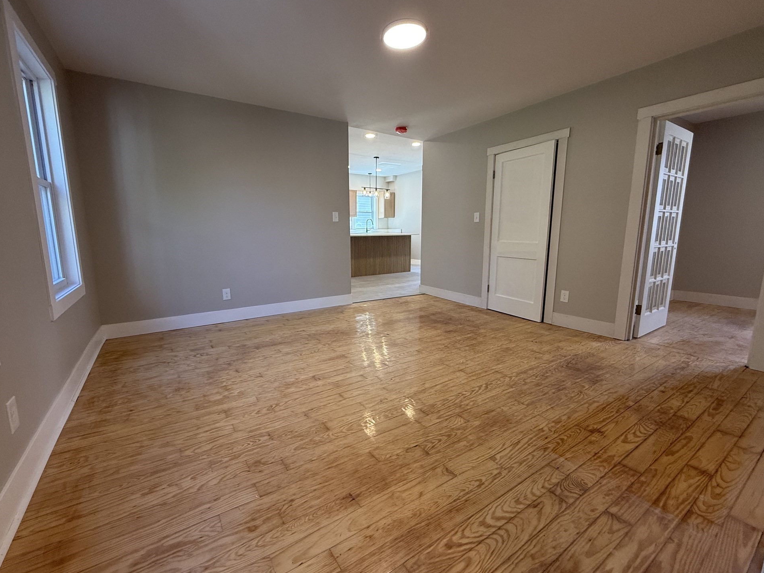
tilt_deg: -8.2
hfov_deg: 98.1
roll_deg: +0.4
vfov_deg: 81.8
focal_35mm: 15
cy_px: 283
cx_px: 367
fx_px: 331
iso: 200
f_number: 2.2
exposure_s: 1/120
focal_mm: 2.22
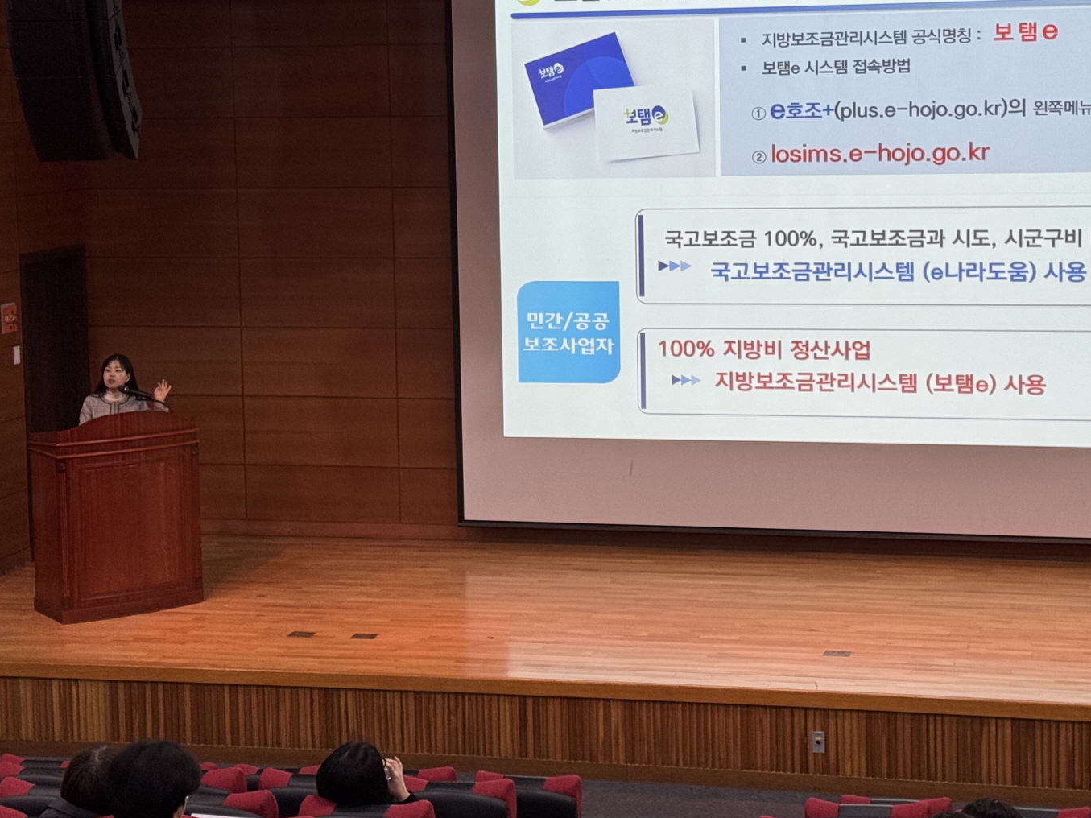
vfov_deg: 20.4
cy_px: 274
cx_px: 634
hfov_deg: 27.0
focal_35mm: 72
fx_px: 2269
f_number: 1.78
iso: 125
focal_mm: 6.76
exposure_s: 1/60
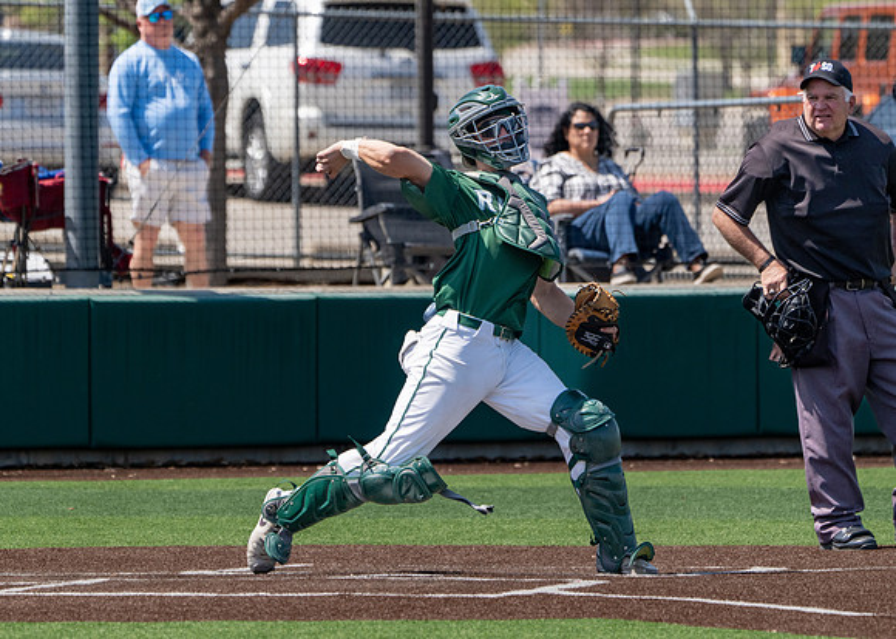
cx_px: 427
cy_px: 326
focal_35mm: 441
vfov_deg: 3.3
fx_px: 11209
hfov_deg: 4.6
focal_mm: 367
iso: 640
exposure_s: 1/2000
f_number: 8
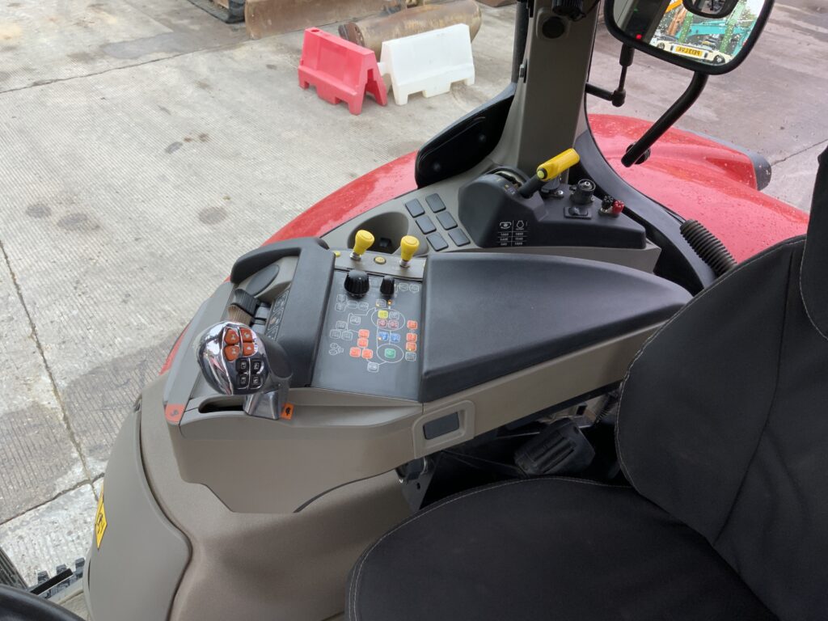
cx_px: 414
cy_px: 310
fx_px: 694
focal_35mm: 29
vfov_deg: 48.2
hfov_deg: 61.7
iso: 25
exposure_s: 1/122
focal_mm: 3
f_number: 1.8
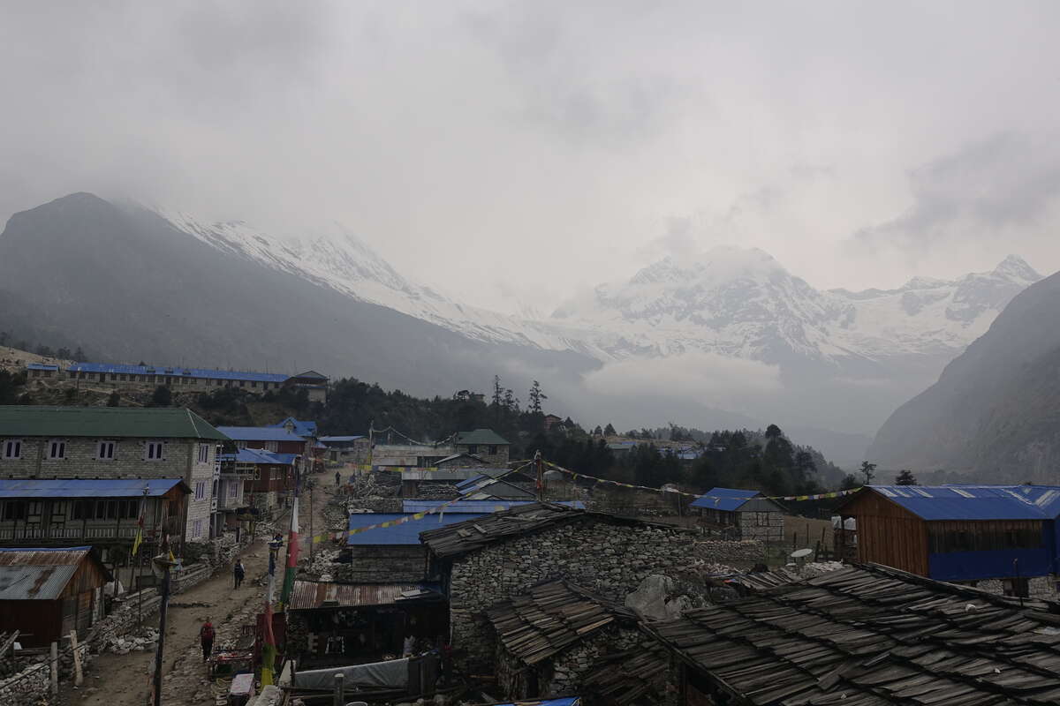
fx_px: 707
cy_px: 353
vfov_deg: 53.1
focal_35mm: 24
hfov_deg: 73.7
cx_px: 530
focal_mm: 8.8
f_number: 4
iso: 125
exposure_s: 1/100
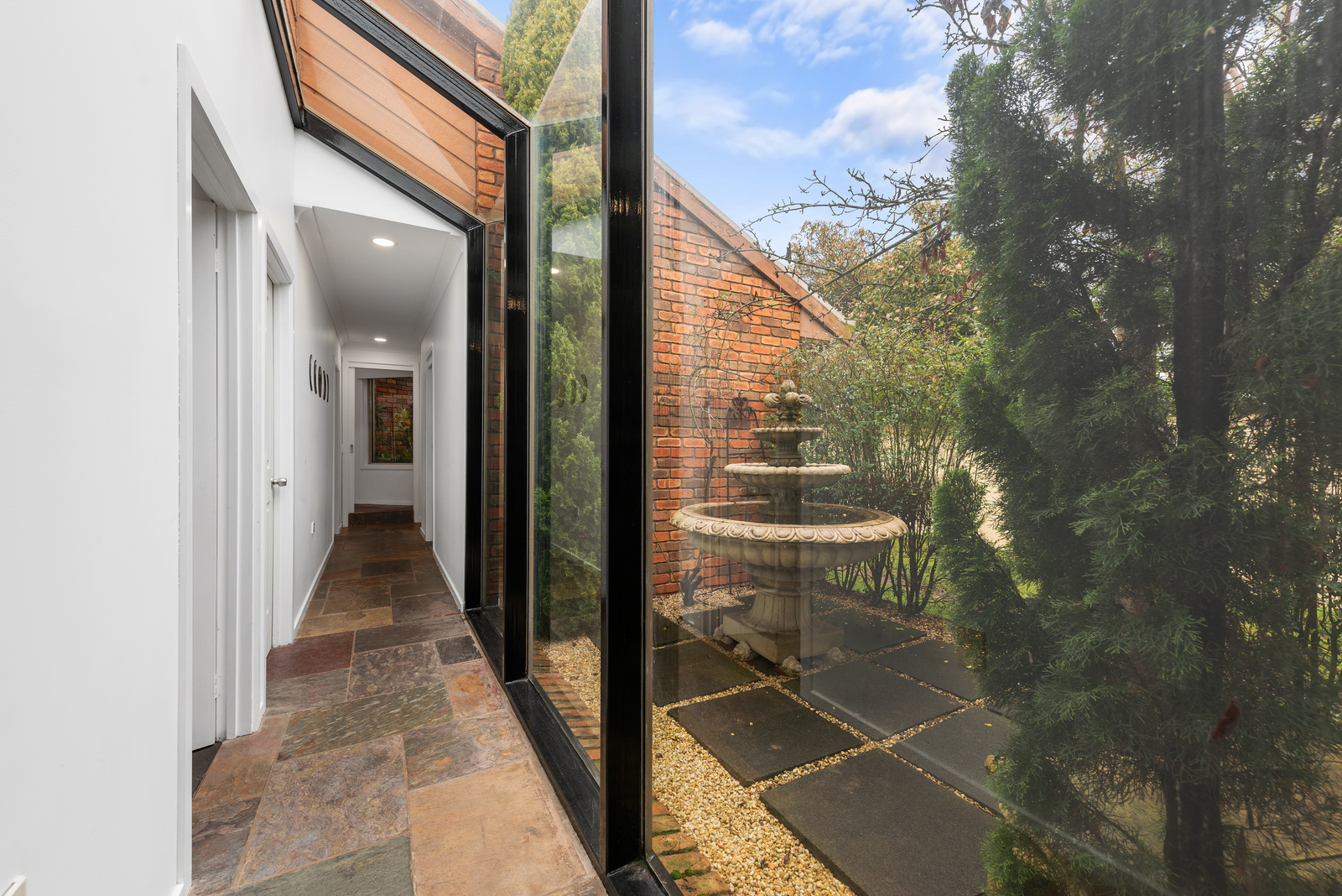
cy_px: 448
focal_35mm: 14
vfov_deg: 81.3
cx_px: 671
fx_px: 522
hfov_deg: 104.2
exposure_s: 1/20
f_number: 8
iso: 125
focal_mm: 14
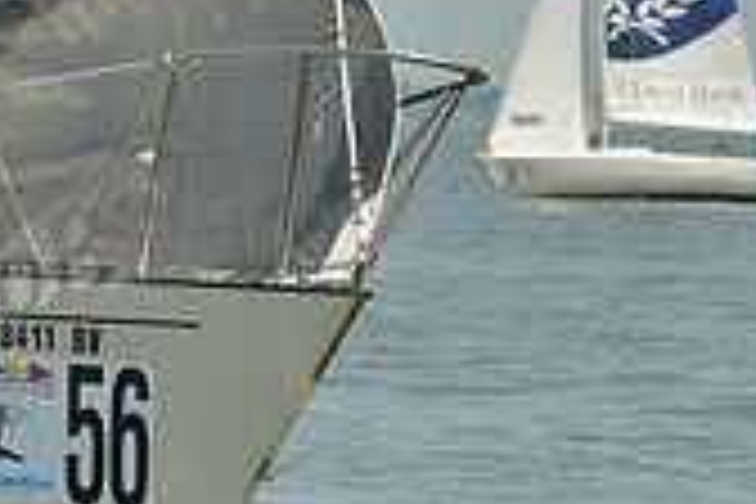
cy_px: 92
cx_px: -468
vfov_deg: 2.7
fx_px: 10499
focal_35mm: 500
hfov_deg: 4.1
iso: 280
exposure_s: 1/800
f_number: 10
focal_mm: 145
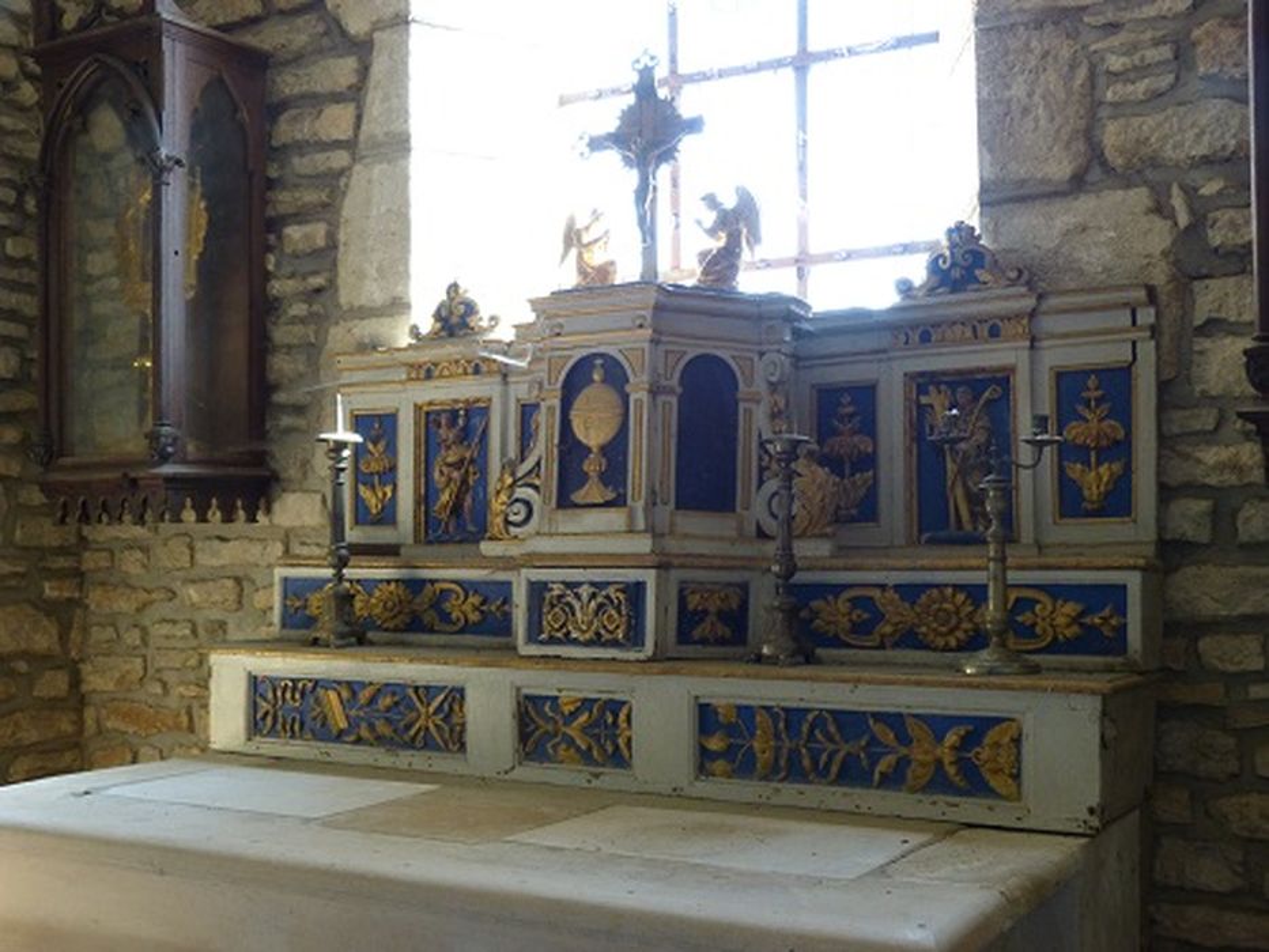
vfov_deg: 36.0
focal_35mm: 40
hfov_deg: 46.8
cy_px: 476
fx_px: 1467
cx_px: 634
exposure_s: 1/60
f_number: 3.1
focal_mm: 7.1
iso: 320
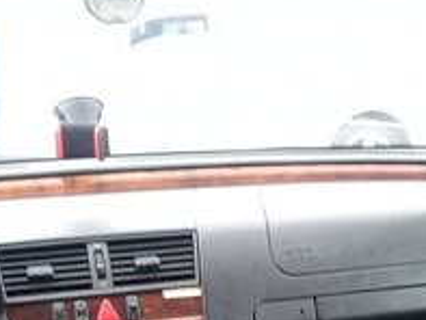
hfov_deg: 25.0
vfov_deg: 18.0
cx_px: 253
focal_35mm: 78
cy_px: 383
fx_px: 960
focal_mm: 3.3
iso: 64
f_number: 2.2
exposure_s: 1/33
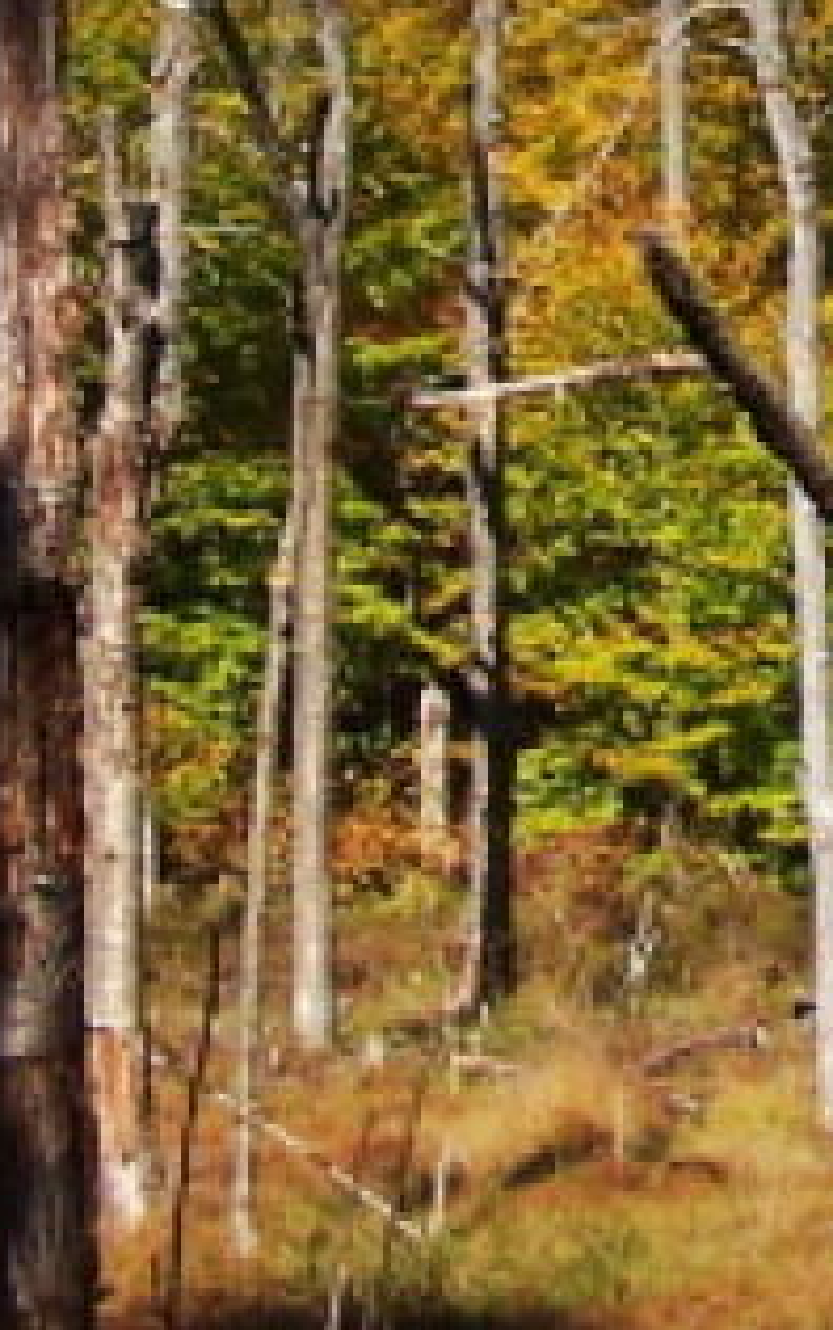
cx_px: 1363
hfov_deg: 7.4
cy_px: 61
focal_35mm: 174
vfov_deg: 11.9
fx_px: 6309
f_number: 4
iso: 80
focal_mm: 6.3
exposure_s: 1/800
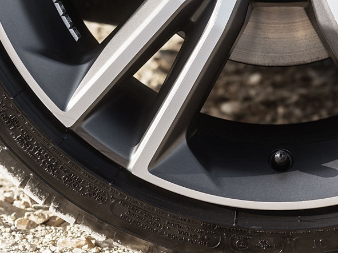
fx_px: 1269
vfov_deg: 11.1
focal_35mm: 130
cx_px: 280
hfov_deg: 15.1
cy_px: -95
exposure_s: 1/110
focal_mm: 50
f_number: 4.5
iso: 200
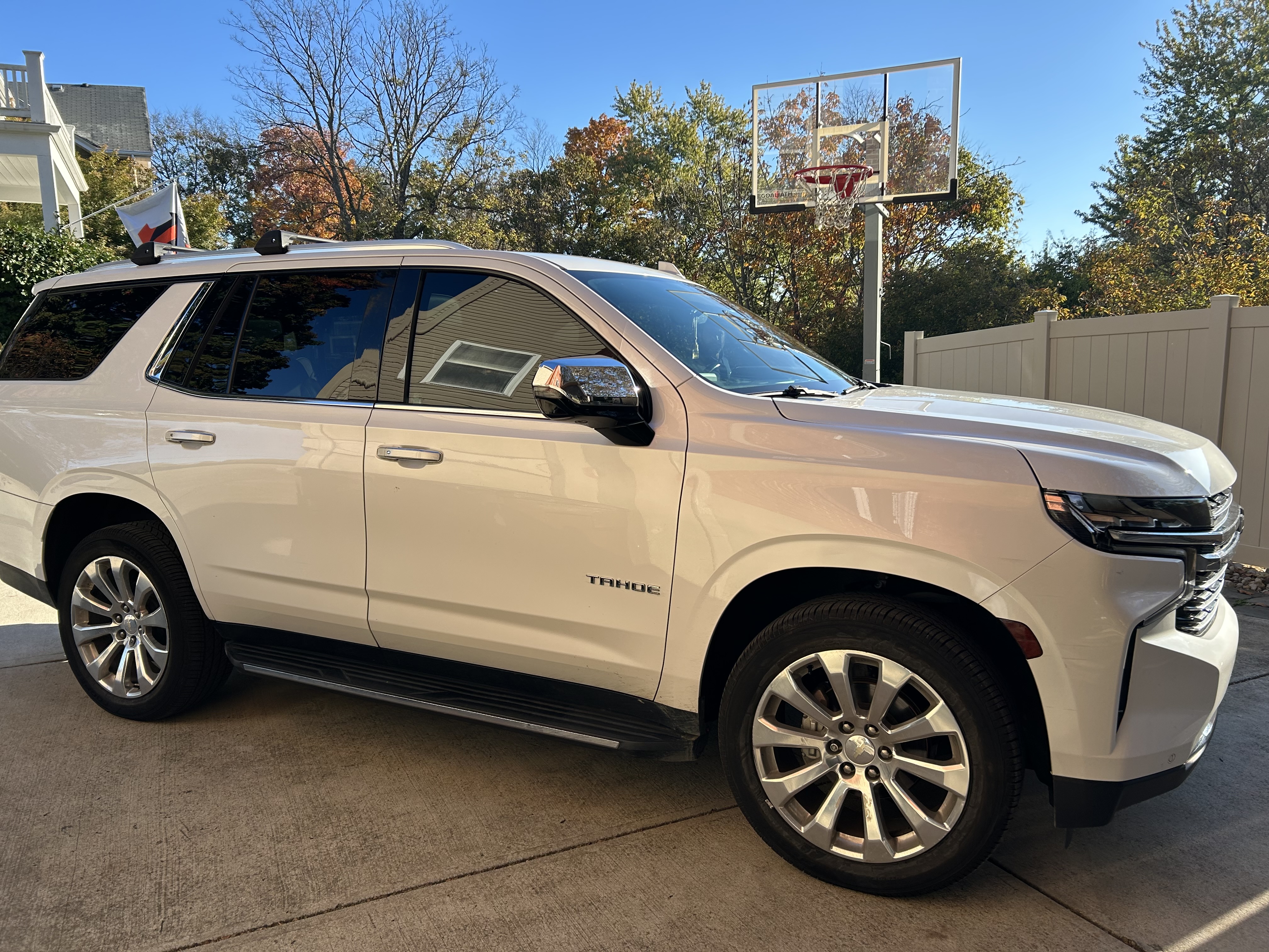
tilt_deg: -8.3
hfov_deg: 67.3
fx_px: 953
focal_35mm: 26
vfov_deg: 53.1
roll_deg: +1.9
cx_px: 634
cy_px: 476
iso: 50
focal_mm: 5.7
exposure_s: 1/1488
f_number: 1.5
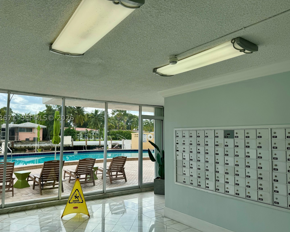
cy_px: 118
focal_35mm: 26
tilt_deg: +3.6
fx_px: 223
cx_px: 136
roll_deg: -0.5
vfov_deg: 54.9
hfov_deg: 66.0
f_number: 1.78
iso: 80
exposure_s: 1/2506
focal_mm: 6.76
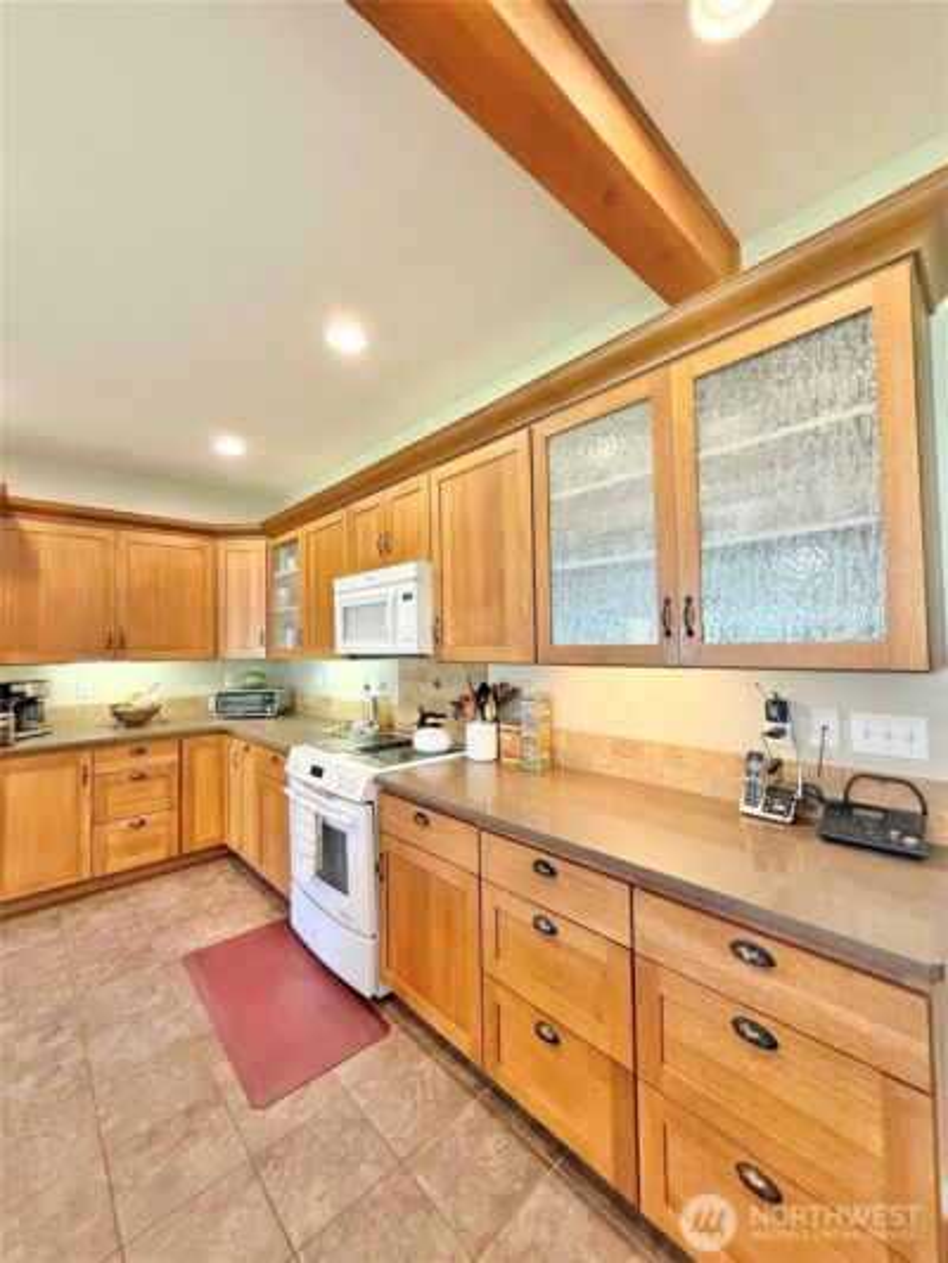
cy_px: 632
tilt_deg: +3.0
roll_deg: +1.0
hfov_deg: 85.7
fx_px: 511
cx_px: 474
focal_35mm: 14
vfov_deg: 102.1
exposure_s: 1/60
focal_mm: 2.22
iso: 200
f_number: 2.2
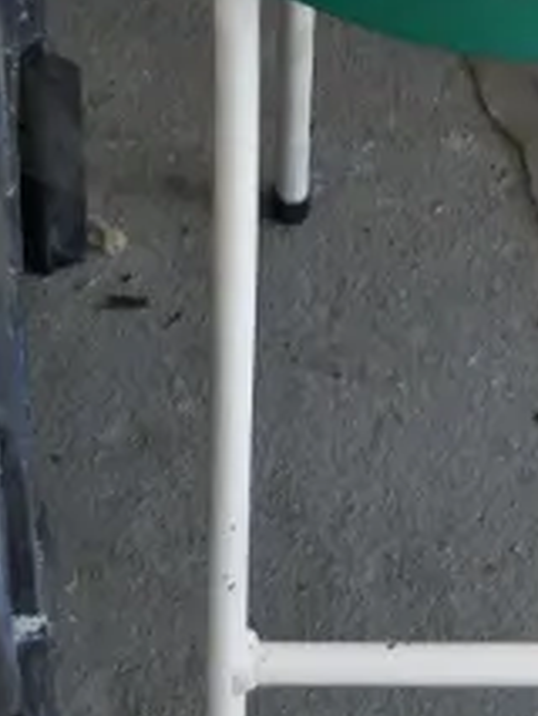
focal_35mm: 173
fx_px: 3581
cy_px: -655
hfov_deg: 8.5
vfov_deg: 10.6
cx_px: 585
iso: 1600
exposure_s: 1/60
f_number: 3.9
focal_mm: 18
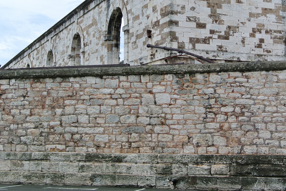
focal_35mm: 65
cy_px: 74
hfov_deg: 30.9
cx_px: 138
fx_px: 517
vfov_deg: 20.9
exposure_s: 1/250
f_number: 4
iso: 100
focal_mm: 14.5
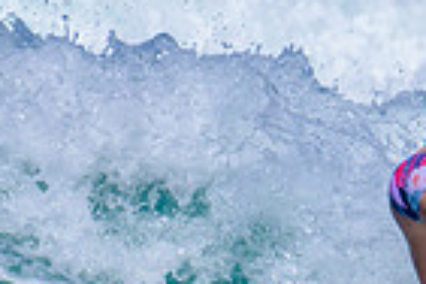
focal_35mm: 2973
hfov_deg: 0.7
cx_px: 639
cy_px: 351
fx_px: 35178
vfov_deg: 0.5
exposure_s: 1/2000
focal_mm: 530
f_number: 11
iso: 320
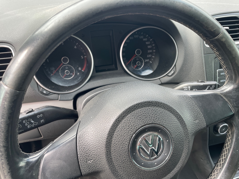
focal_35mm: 26
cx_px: 120
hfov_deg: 67.3
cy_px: 90
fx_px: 180
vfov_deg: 53.1
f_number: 1.6
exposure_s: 1/121
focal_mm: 4.2
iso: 40
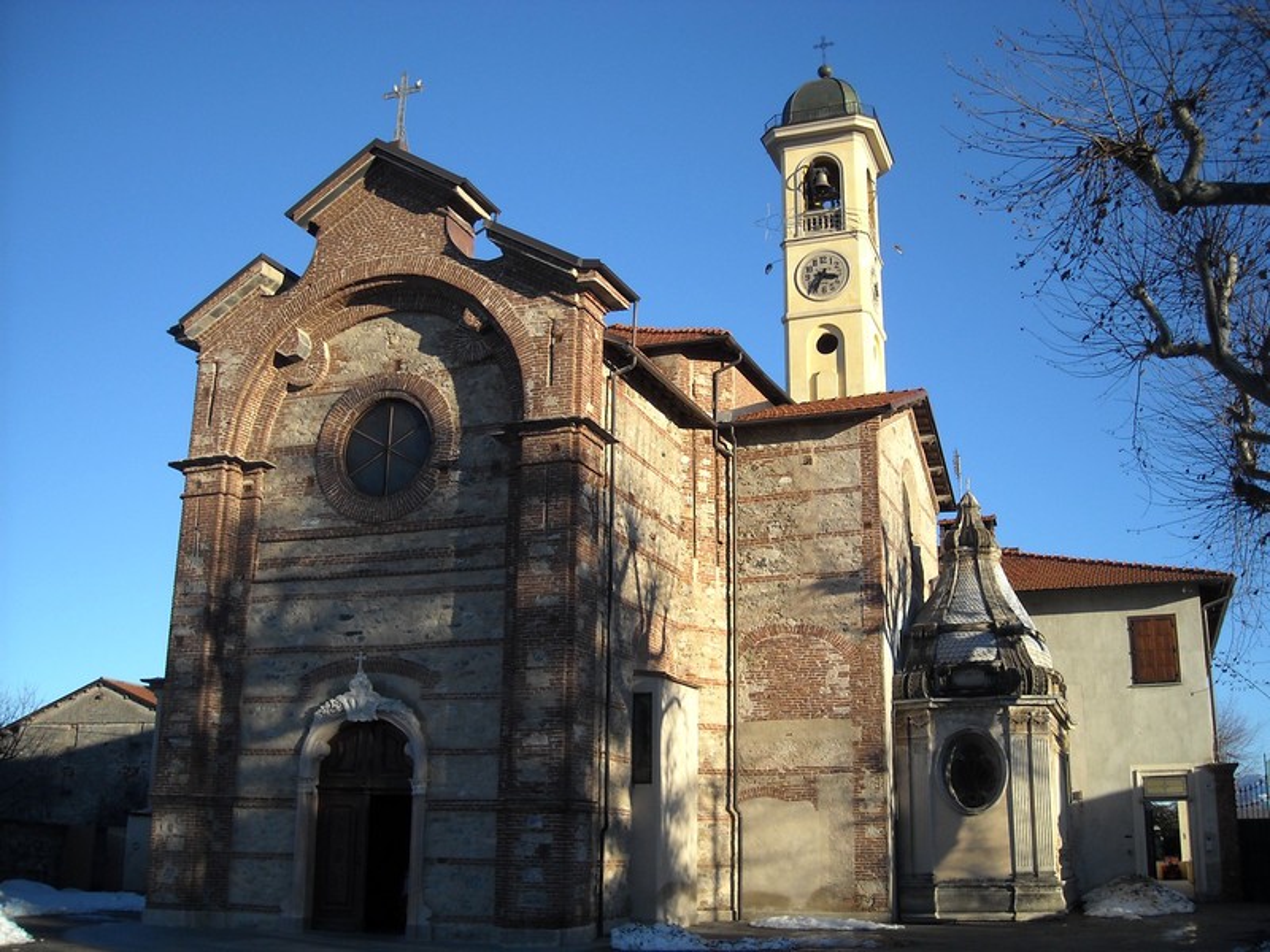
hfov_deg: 52.6
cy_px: 476
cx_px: 635
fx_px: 1284
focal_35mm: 35
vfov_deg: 40.7
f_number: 5.6
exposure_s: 1/184
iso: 64
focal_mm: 5.7
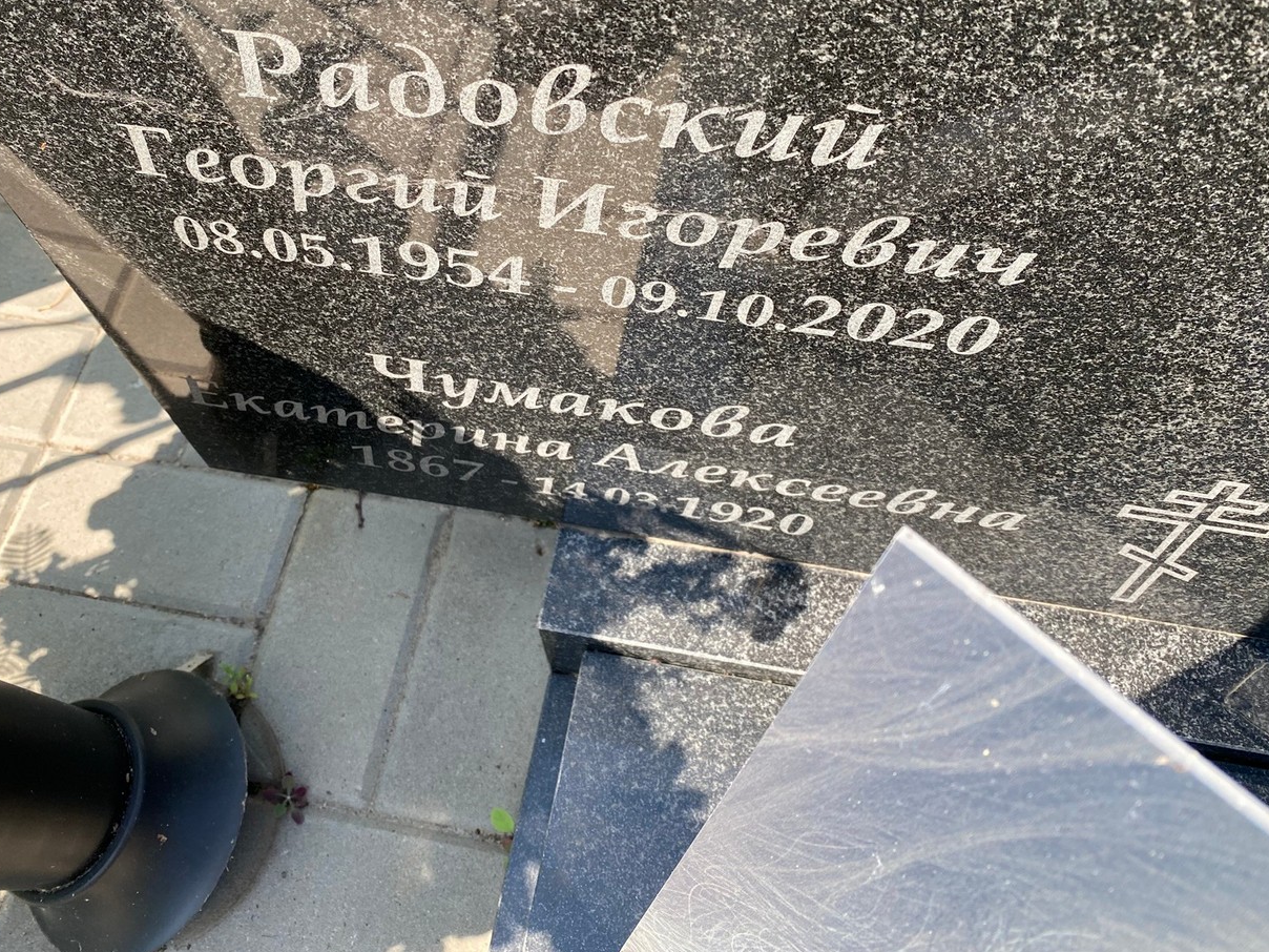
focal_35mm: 31
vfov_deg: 45.3
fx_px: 1136
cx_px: 623
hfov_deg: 58.3
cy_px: 399
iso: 32
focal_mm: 4.25
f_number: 1.8
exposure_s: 1/497
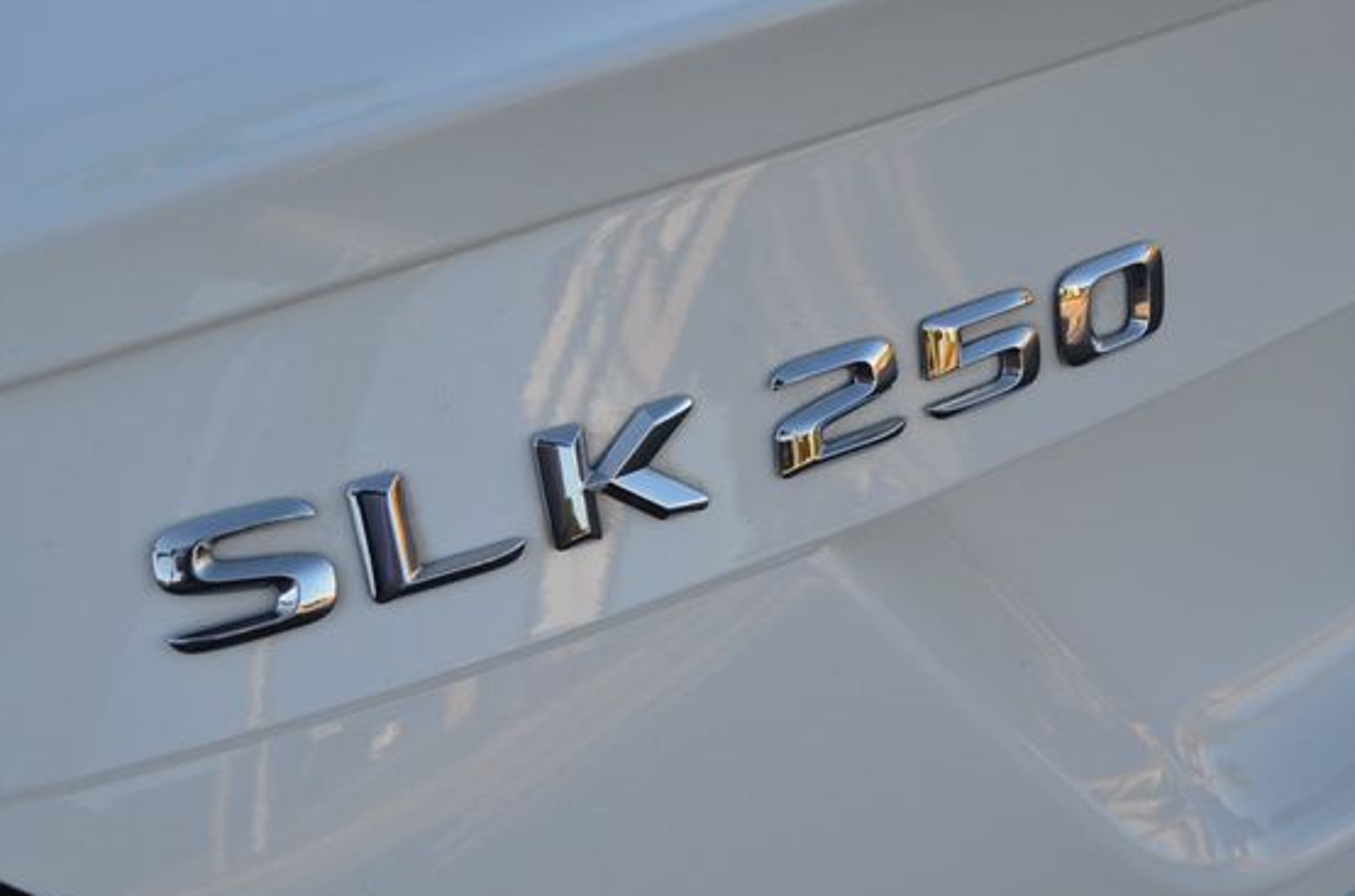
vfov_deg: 29.7
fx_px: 1689
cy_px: 393
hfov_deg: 43.7
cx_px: 688
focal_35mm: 45
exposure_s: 1/125
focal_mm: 26
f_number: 7.1
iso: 100
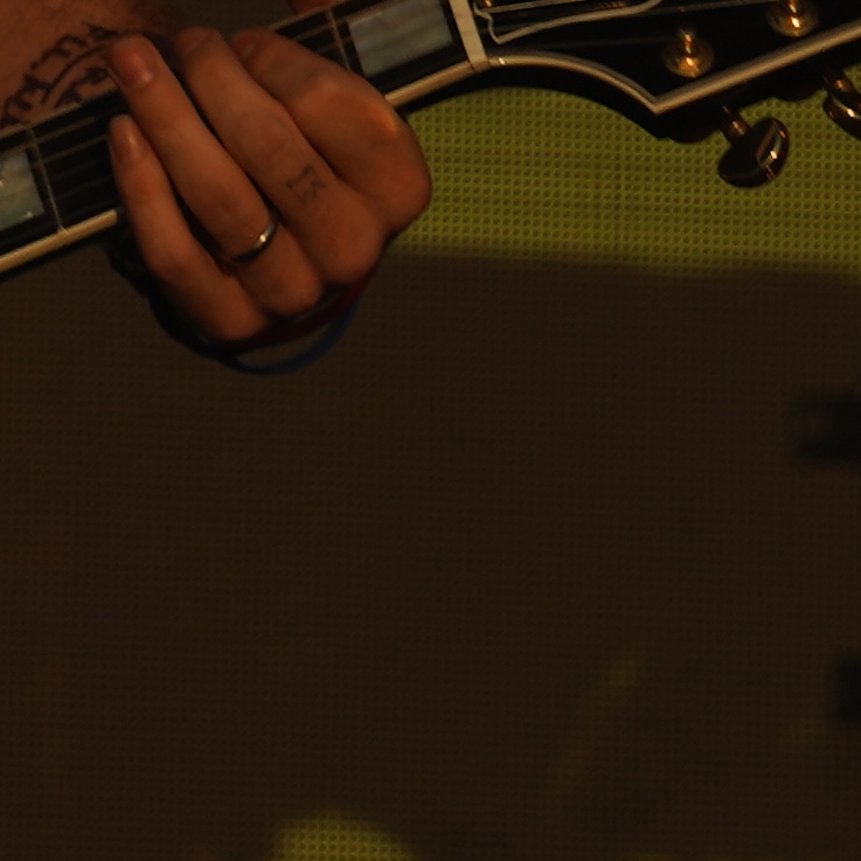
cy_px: -470
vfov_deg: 2.4
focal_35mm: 726
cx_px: -254
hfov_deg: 2.4
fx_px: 20430
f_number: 8
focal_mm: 105
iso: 100
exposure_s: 1/640
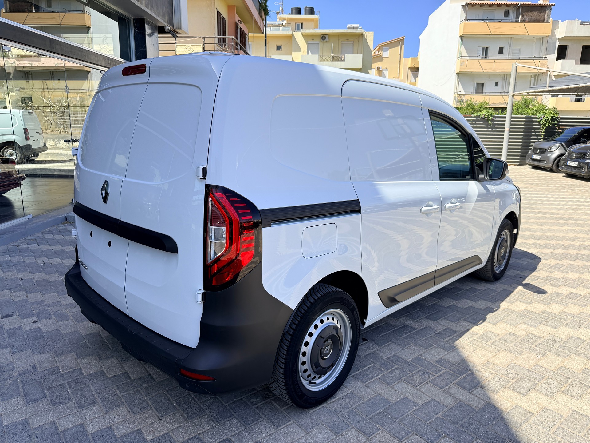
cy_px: 222
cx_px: 295
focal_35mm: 24
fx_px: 409
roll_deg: -0.5
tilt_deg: -12.6
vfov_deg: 56.8
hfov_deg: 71.6
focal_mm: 6.76
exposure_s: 1/1522
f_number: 1.78
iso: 100
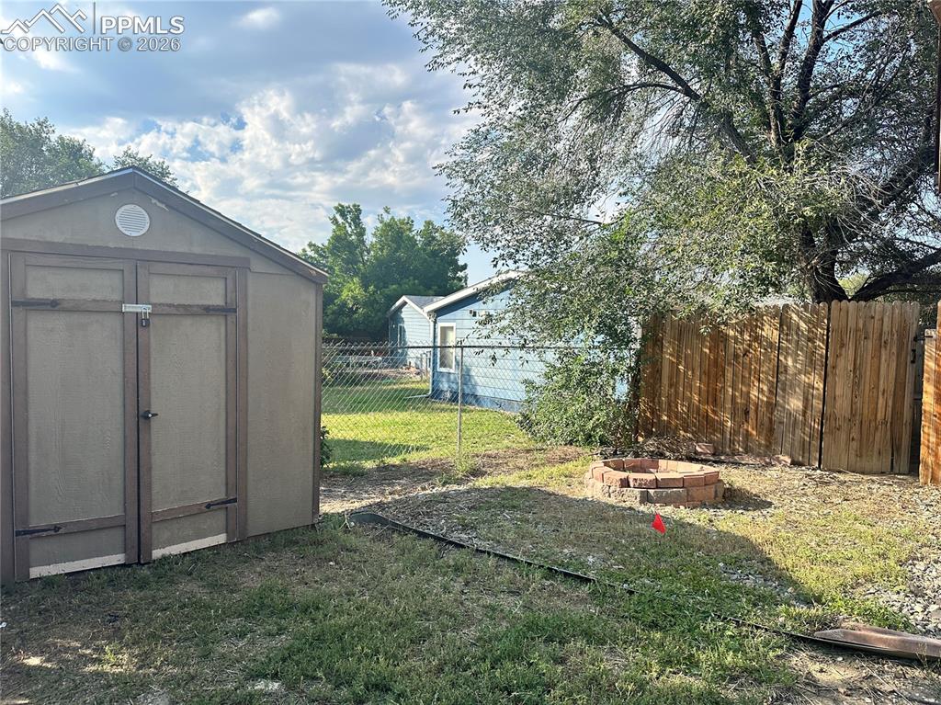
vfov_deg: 56.8
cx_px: 470
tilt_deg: -2.2
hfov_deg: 71.6
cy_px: 352
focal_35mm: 24
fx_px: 652
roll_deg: -0.8
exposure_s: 1/2525
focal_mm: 6.86
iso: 80
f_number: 1.78
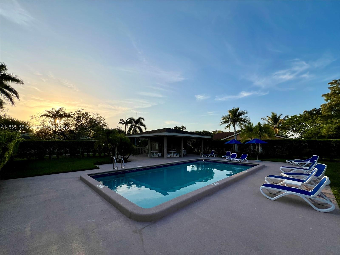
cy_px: 128
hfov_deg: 106.2
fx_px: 128
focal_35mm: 13
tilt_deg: +7.0
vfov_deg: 89.9
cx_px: 170
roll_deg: +0.0
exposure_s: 1/1508
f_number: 1.8
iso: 32
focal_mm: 1.57
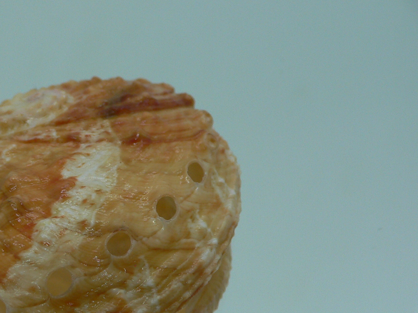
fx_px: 676
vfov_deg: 25.9
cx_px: 98
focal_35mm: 56
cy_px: 217
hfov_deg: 33.6
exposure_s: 1/60
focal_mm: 4.6
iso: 80
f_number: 2.8
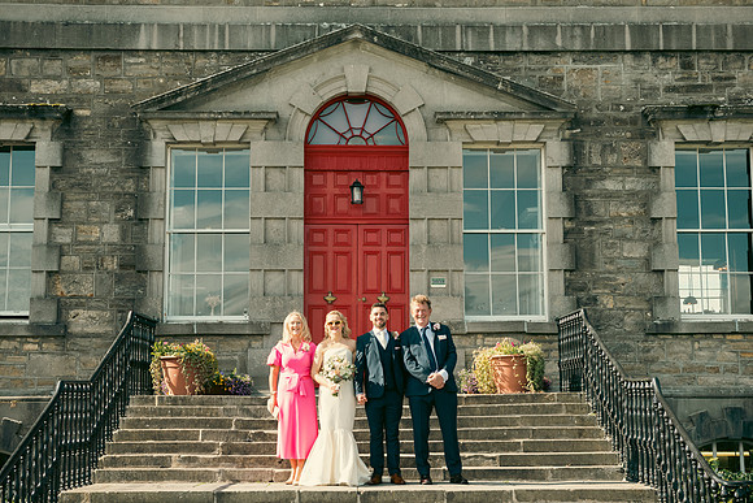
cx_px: 376
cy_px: 252
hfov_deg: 35.6
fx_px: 1172
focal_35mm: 56
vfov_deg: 24.2
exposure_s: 1/320
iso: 160
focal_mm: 56
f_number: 5.6
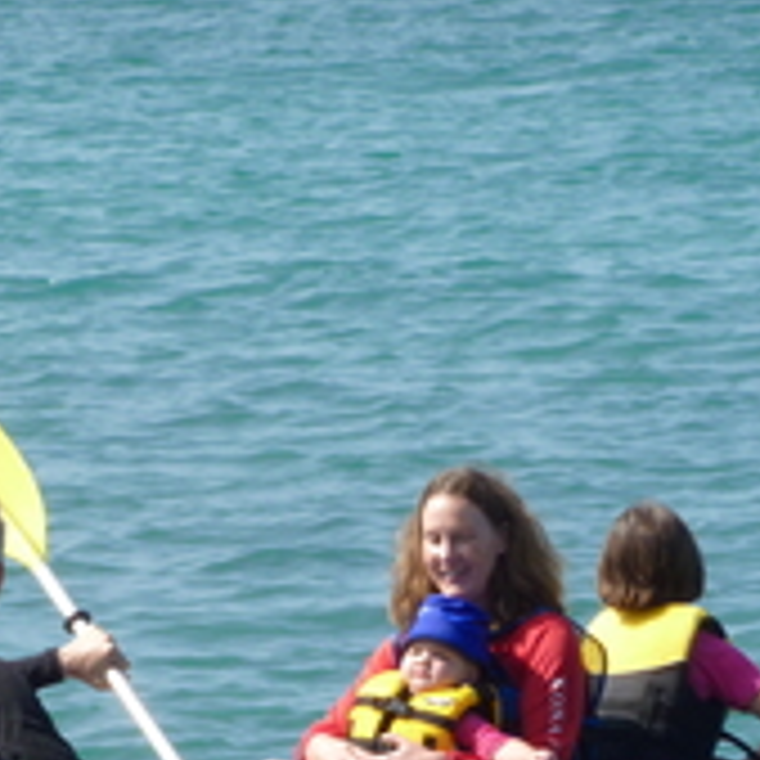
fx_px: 13513
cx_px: 166
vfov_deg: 3.2
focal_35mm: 544
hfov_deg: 3.2
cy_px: 670
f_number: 4.7
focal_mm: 42.6
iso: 100
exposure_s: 1/500
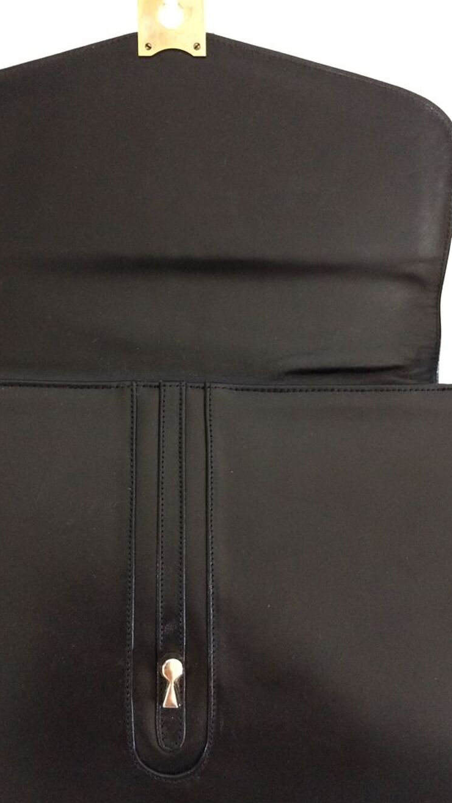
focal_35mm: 32
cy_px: 405
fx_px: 682
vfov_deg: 61.0
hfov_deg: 36.6
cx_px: 206
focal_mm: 4.15
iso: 400
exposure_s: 1/17
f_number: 2.2
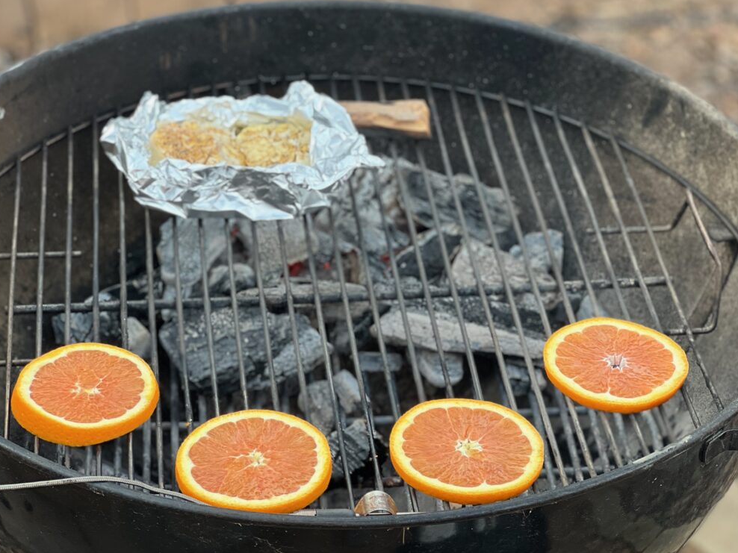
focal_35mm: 96
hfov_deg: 20.4
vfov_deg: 15.4
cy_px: 266
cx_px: 365
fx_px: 2047
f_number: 2.8
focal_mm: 9
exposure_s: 1/121
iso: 80
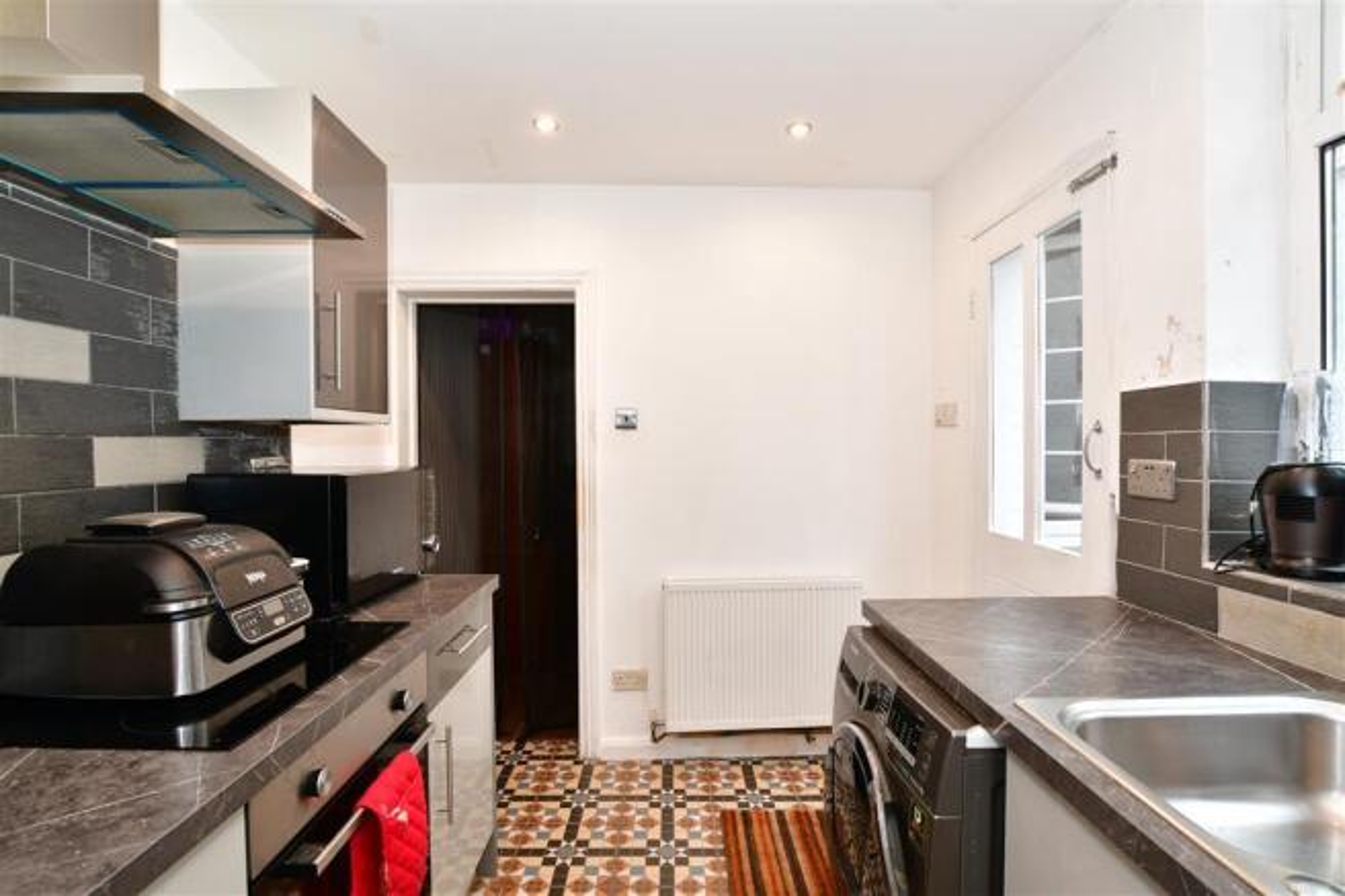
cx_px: 672
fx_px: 560
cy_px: 448
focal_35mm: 15
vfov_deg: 77.3
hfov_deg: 100.4
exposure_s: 1/3
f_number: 7.1
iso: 160
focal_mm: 10
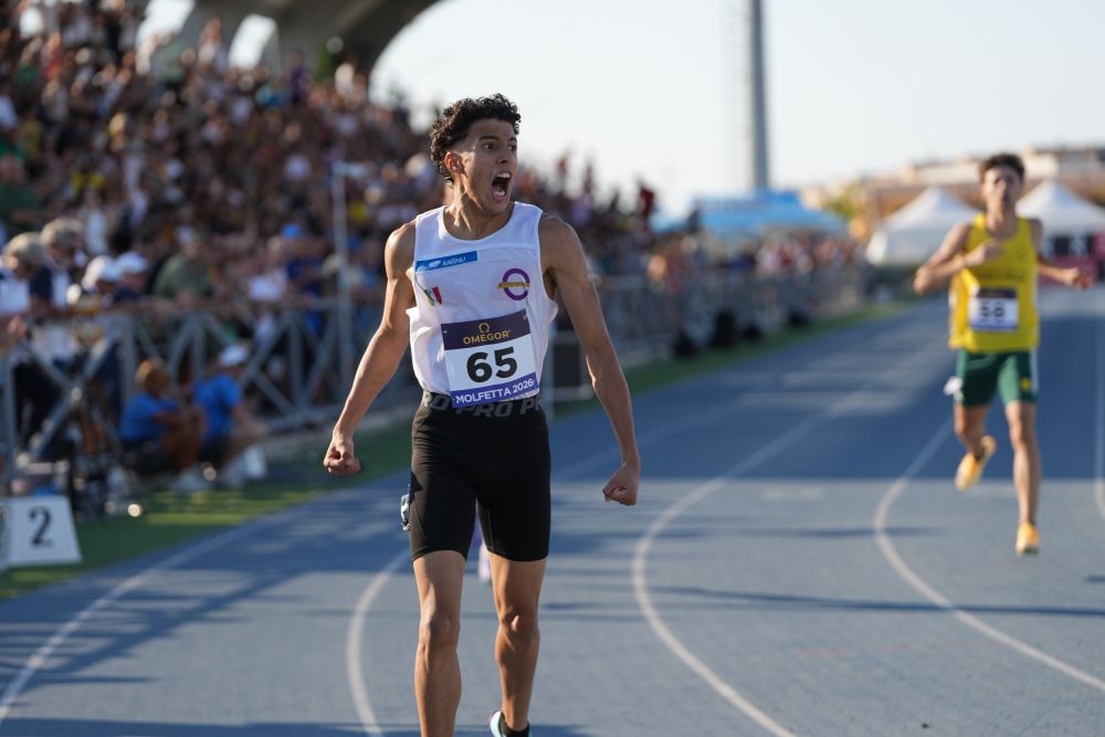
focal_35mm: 130
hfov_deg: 15.8
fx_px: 3991
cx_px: 552
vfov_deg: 10.6
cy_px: 368
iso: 320
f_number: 2.8
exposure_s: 1/3200
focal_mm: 130
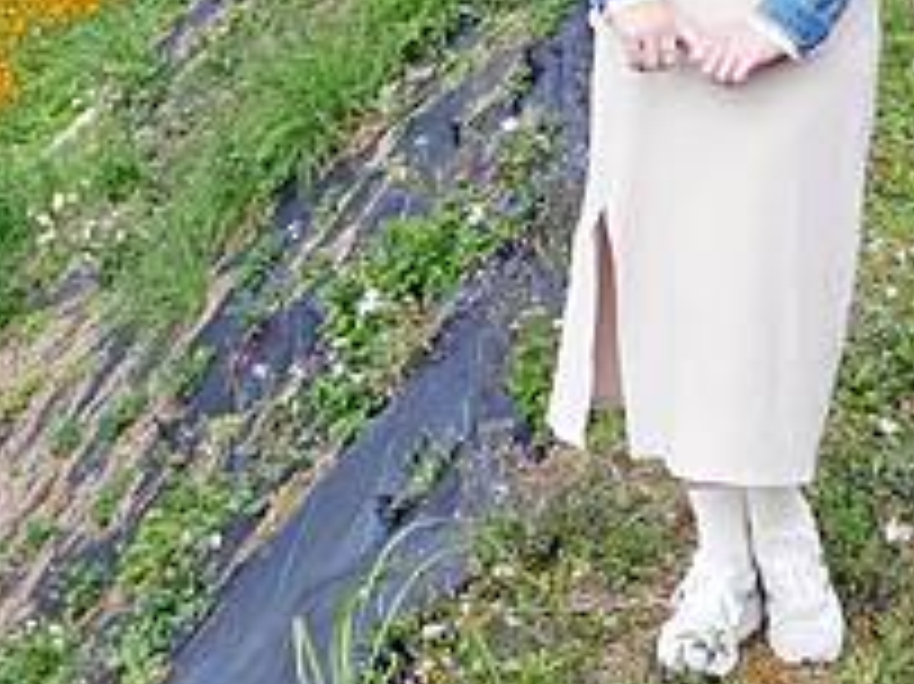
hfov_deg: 14.2
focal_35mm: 138
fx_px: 3642
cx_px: 765
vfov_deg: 10.3
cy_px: -434
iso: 200
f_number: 3.5
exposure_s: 1/1000
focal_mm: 14
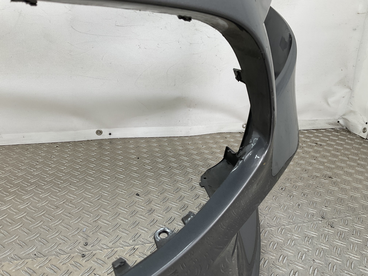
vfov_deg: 48.2
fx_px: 308
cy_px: 138
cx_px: 184
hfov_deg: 61.7
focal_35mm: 29
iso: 20
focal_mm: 3
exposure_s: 1/100
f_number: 1.8
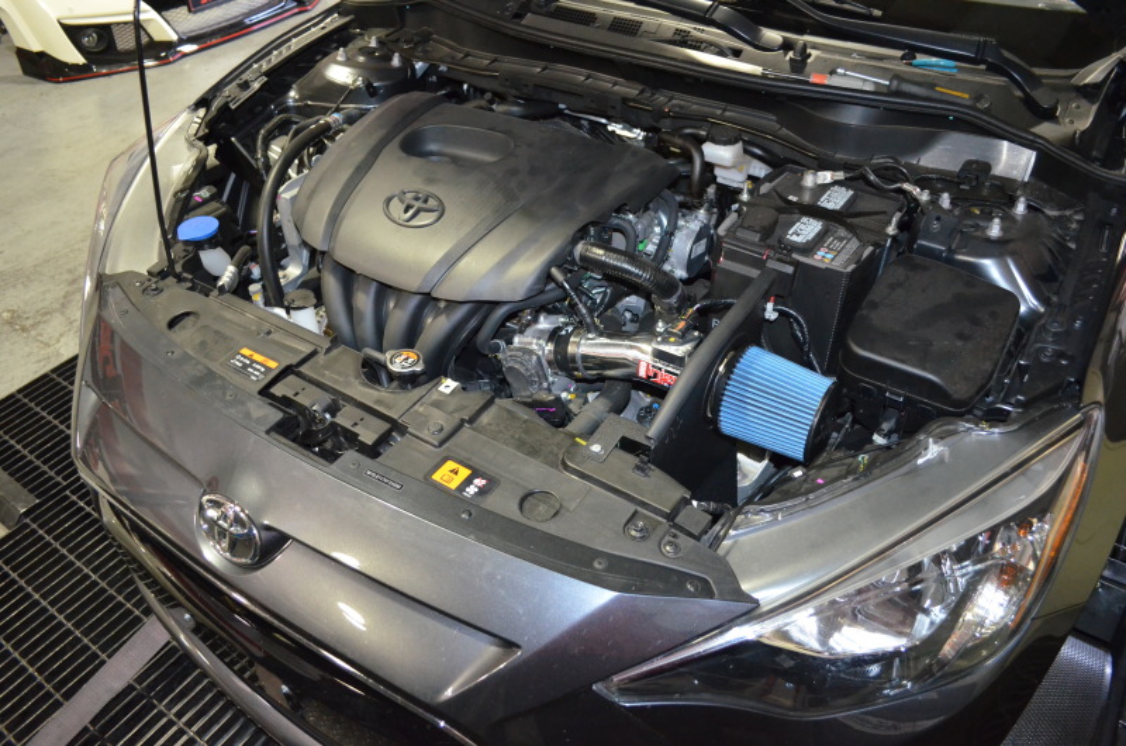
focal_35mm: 27
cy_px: 373
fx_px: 843
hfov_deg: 67.5
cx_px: 563
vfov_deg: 47.7
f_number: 3.5
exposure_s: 1/60
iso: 3200
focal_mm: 18
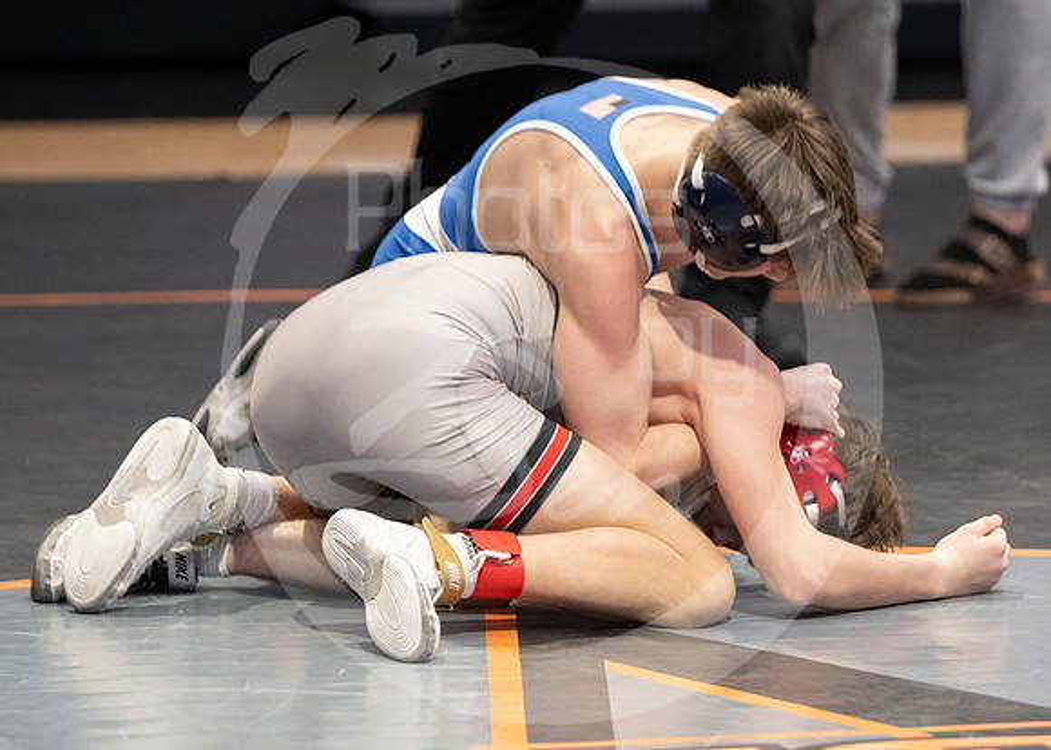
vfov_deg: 4.1
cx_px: 661
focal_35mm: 353
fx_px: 10530
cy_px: 593
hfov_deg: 5.7
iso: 3200
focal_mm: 175
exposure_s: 1/1000
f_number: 2.8
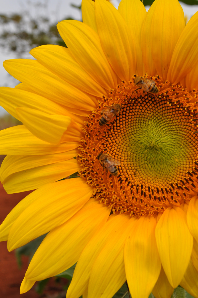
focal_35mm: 50
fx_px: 414
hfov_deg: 26.9
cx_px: 79
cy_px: 156
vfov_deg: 39.6
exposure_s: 1/320
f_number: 9
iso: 200
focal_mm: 26
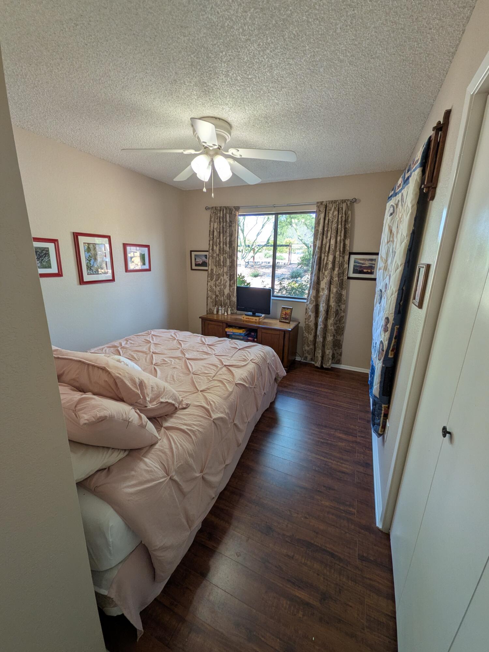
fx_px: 264
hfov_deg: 85.7
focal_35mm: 14
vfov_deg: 102.1
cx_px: 244
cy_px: 326
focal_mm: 1.85
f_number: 2.2
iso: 46
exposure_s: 1/110
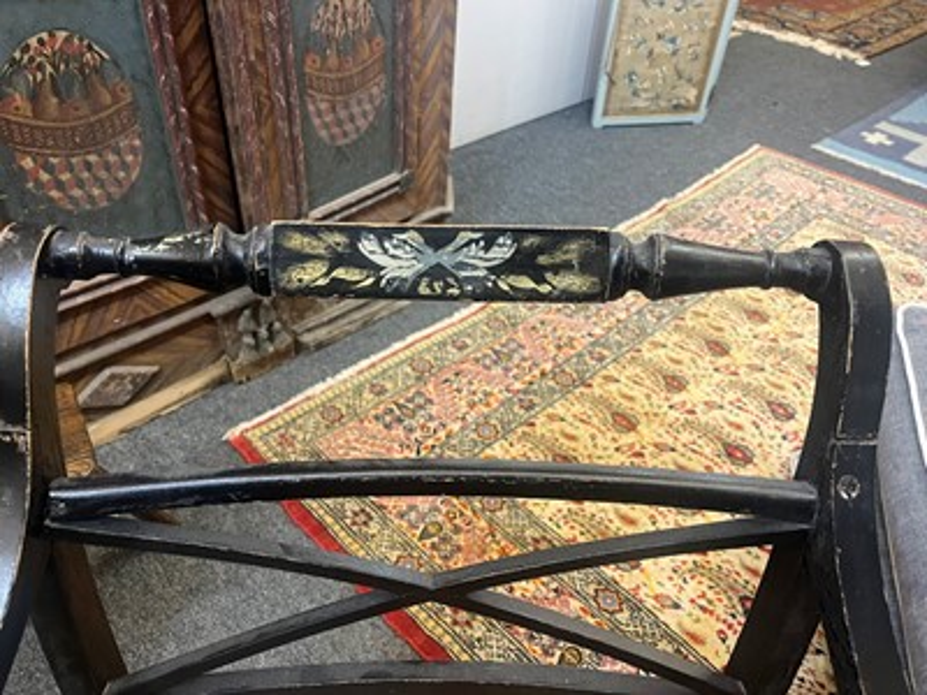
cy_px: 348
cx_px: 464
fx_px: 696
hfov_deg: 67.3
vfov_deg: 53.1
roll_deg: -2.5
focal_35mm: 26
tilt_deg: -40.1
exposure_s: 1/50
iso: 200
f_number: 1.6
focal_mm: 5.1
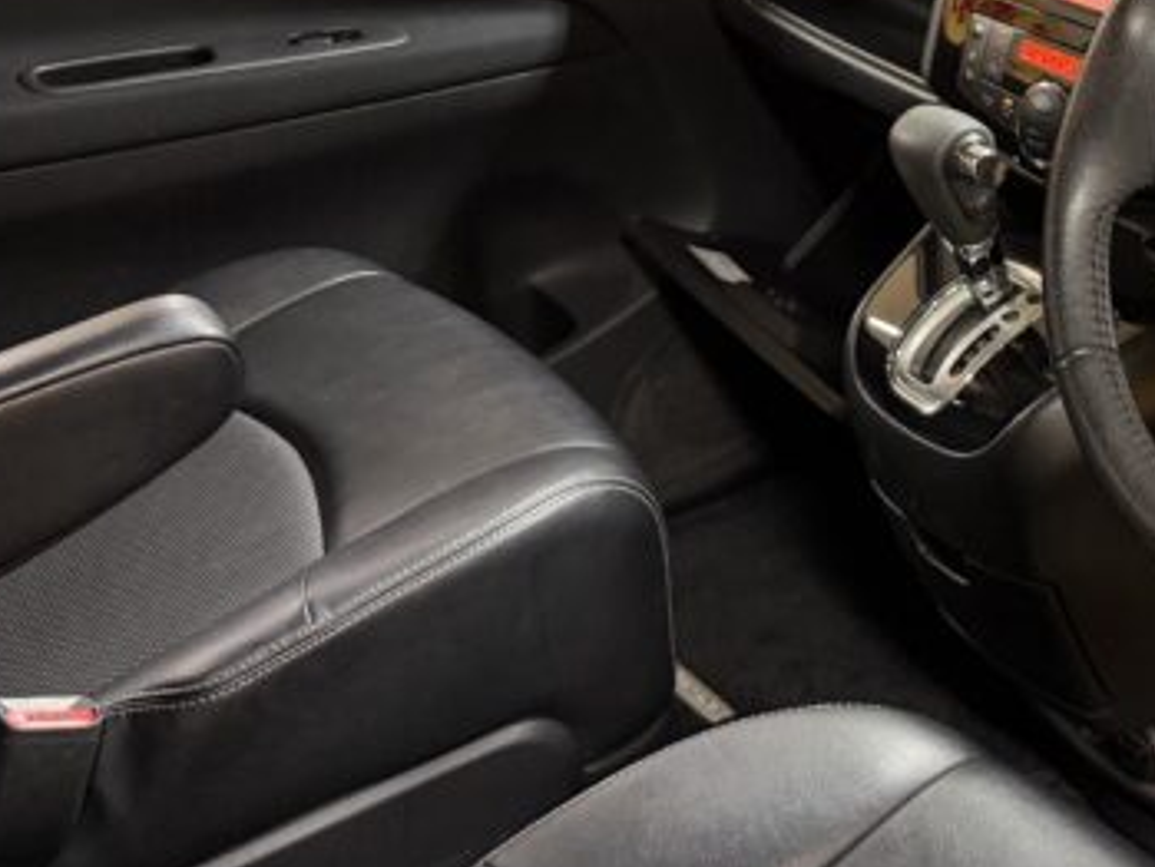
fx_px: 1836
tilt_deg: -19.8
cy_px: 96
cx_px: 1224
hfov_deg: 31.5
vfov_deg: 25.8
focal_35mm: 55
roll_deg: +1.3
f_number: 1.78
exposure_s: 1/50
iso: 250
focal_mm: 6.76
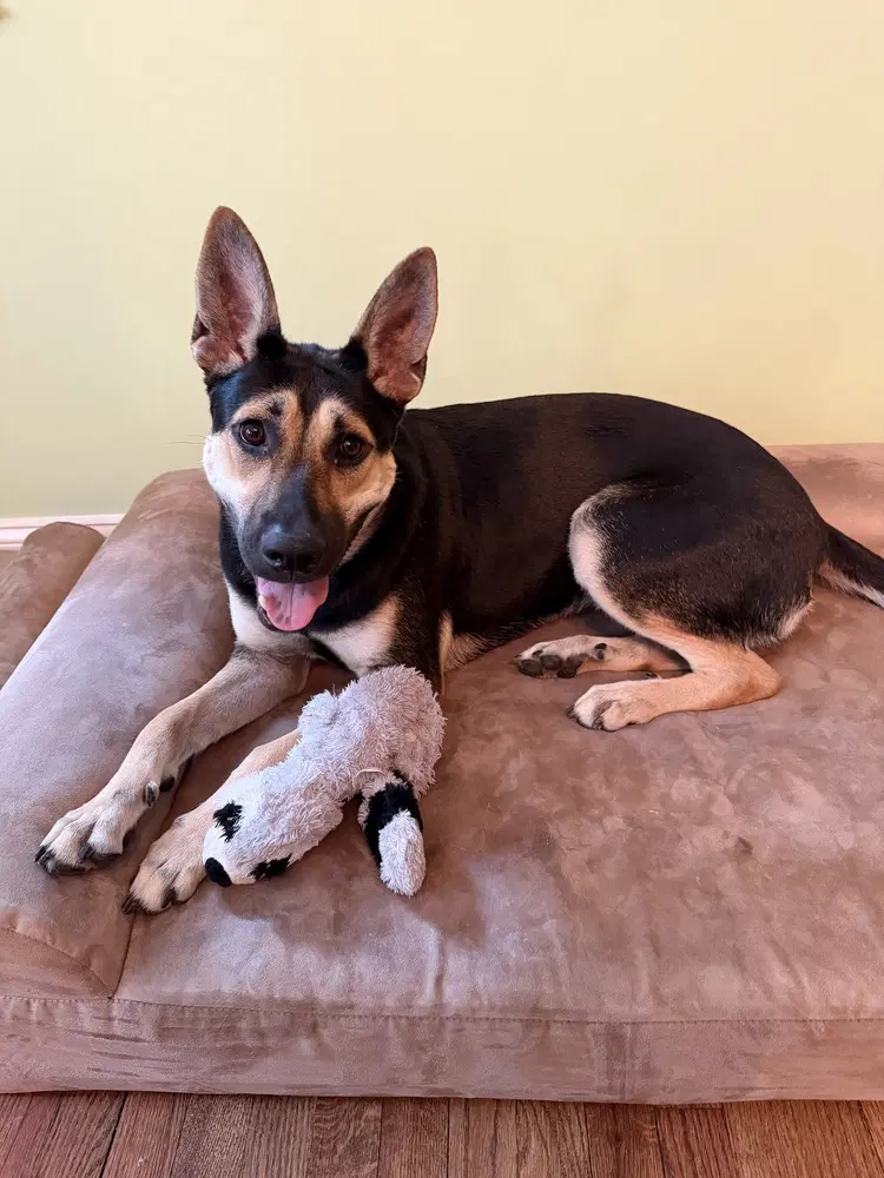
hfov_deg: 56.8
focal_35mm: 24
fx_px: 817
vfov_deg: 71.6
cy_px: 589
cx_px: 442
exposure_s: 1/60
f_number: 1.78
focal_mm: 6.76
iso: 640
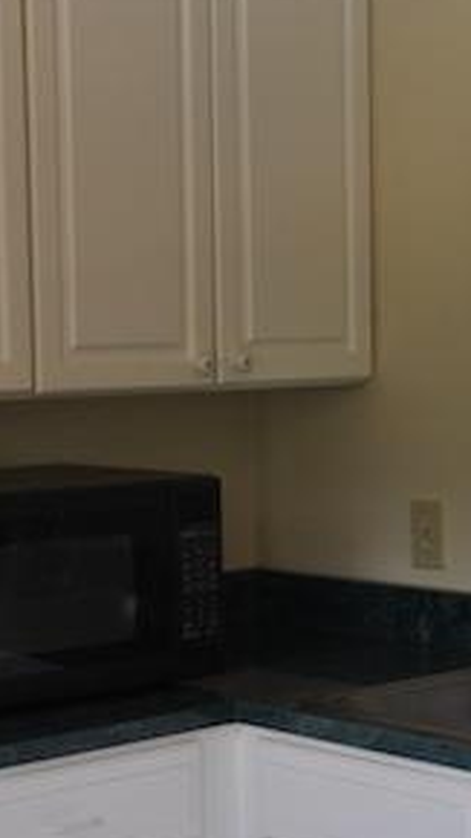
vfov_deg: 27.1
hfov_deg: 15.4
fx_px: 1733
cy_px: 516
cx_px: 110
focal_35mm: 78
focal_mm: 18
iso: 400
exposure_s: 1/60
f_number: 4
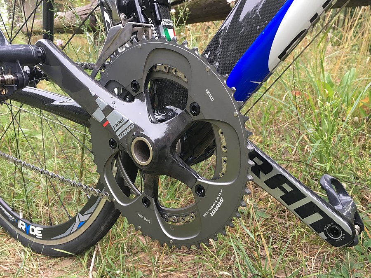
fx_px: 311
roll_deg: -1.4
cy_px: 139
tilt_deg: -15.9
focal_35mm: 29
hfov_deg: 61.7
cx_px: 186
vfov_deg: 48.2
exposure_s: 1/33
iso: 100
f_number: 2.2
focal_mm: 4.15
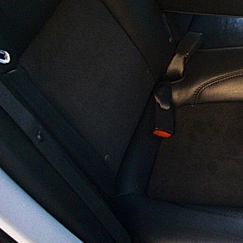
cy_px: 53
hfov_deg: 23.1
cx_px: 256
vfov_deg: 24.0
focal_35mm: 71
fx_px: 564
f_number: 2.8
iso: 800
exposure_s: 1/100
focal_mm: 6.3
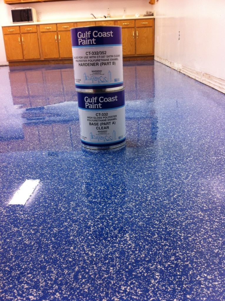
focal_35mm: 35
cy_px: 150
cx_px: 112
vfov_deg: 52.7
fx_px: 304
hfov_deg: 40.6
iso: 80
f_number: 2.8
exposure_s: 1/15
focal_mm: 3.85
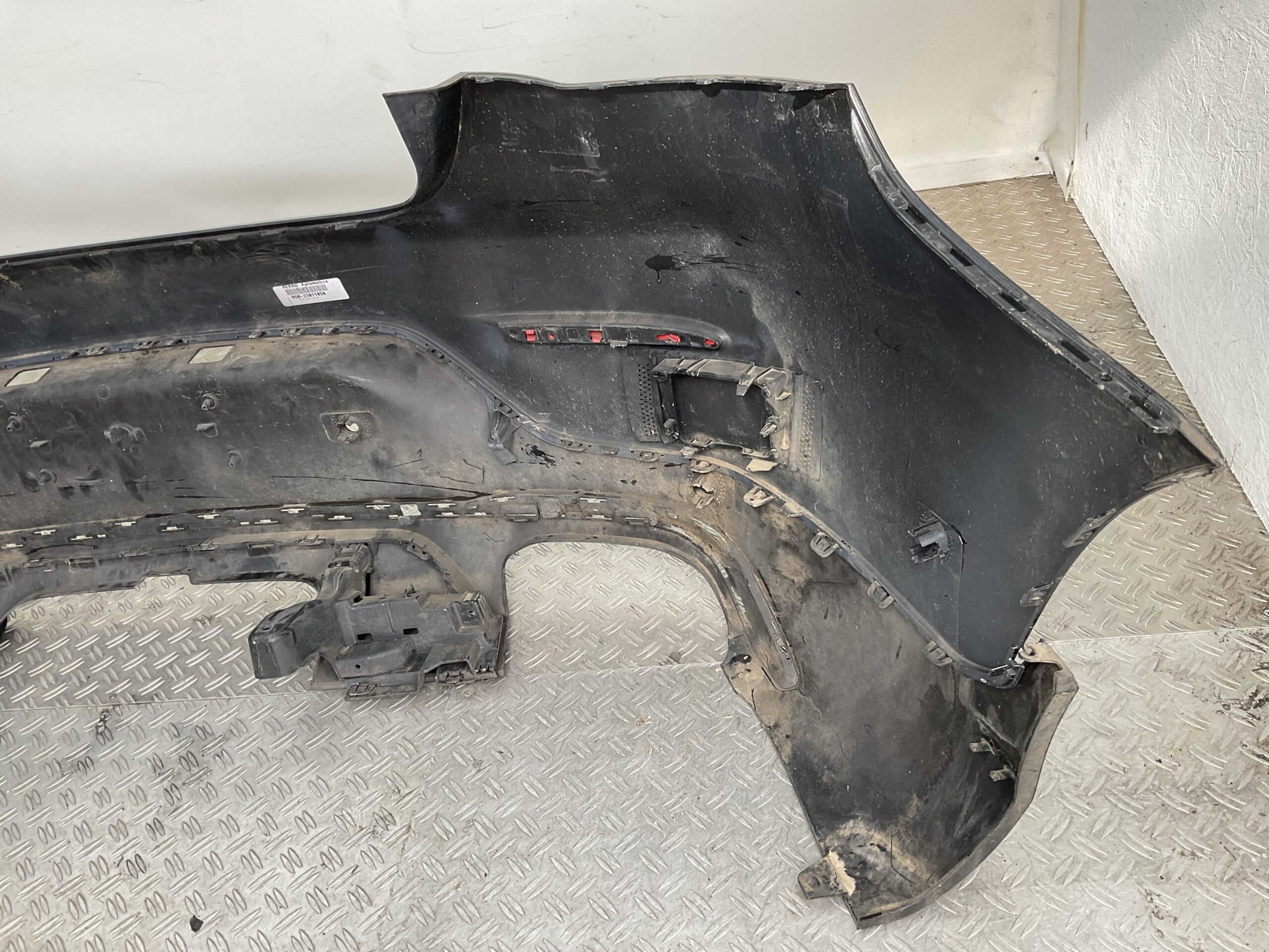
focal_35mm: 29
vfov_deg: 48.2
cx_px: 634
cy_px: 476
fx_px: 1063
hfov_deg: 61.7
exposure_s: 1/120
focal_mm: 3
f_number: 1.8
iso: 25
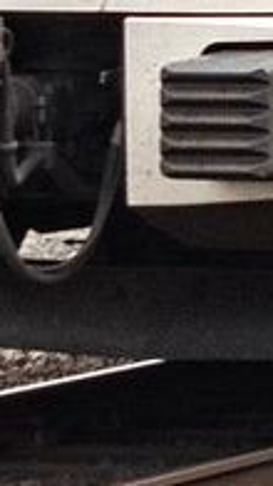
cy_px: -218
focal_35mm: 491
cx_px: 871
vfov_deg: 4.4
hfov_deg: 2.4
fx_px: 6330
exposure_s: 1/500
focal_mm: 32
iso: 500
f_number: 5.6
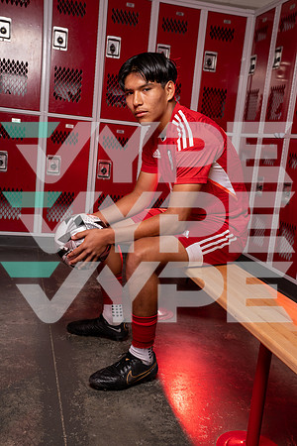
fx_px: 483
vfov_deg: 49.6
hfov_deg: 34.2
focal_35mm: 39
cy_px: 223
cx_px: 148
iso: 100
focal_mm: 39
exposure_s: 1/250
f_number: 8
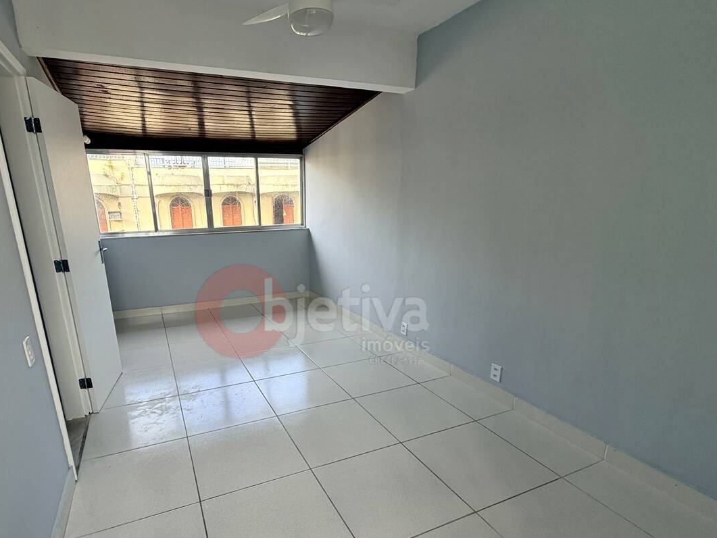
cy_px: 314
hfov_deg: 84.2
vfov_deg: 68.2
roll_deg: +1.3
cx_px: 311
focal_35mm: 19
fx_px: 394
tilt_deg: -17.4
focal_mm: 2.22
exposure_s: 1/121
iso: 100
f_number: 2.2
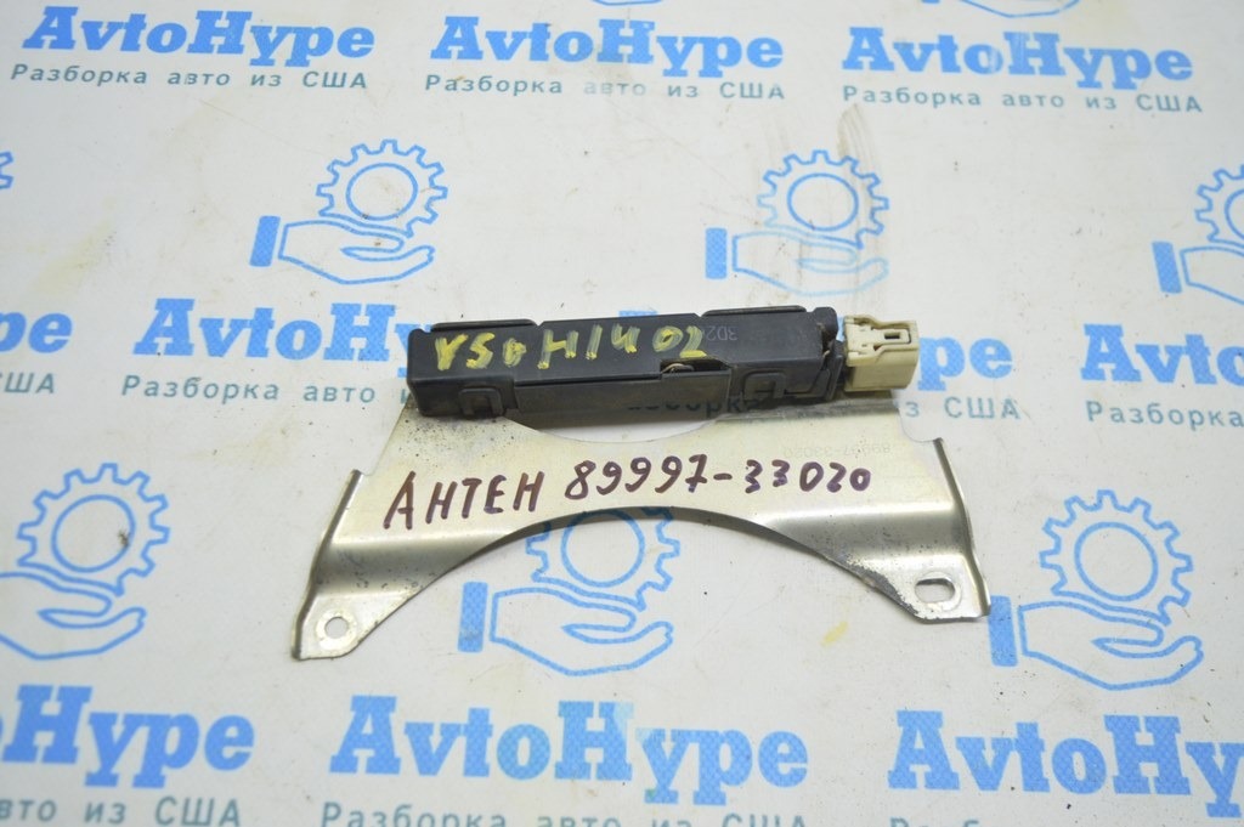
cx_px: 622
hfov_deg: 57.3
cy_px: 414
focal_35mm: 33
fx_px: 1139
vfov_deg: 39.9
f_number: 3.8
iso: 400
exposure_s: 1/40
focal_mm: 22
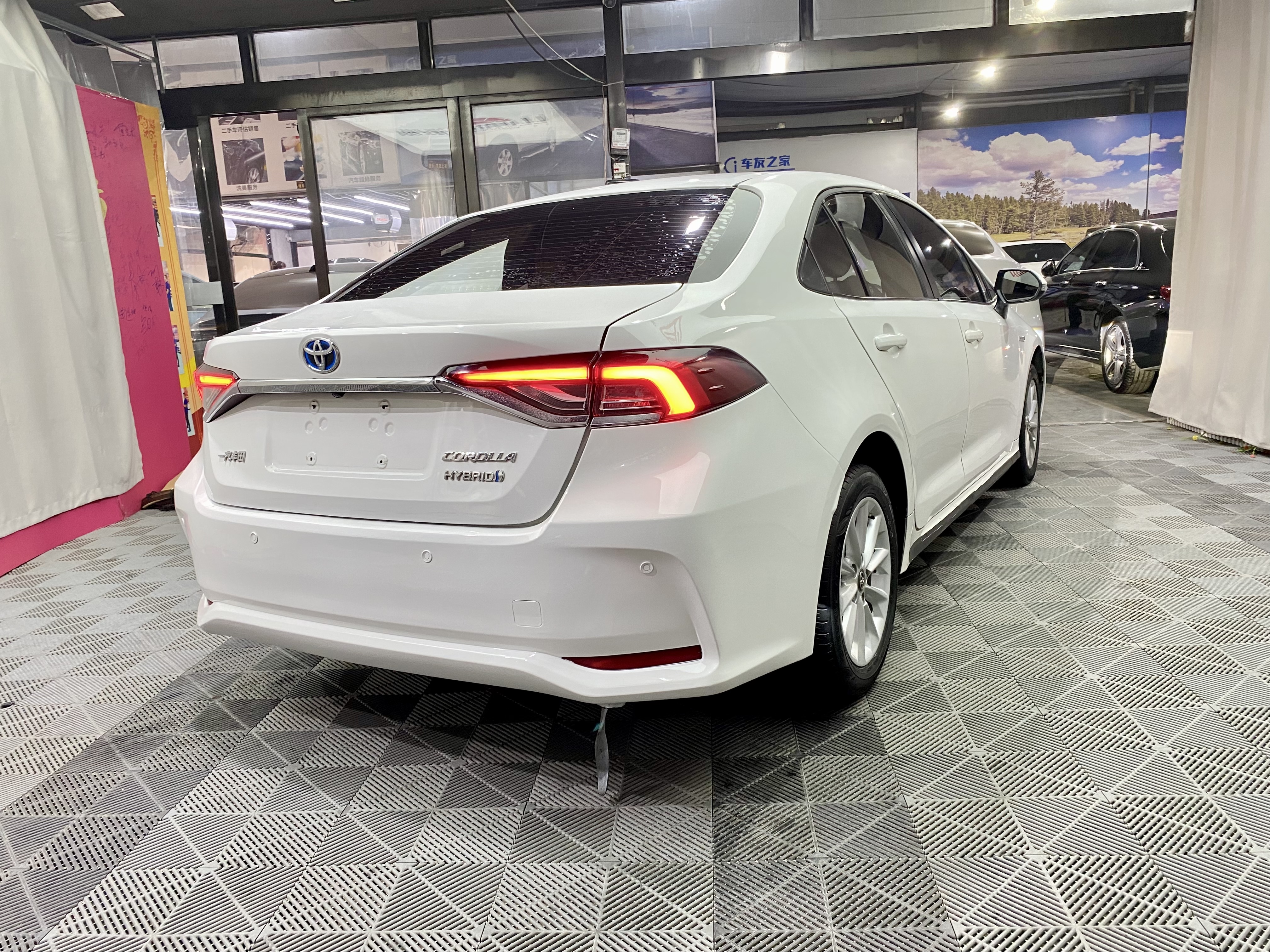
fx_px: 954
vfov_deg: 53.1
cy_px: 476
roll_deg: +3.8
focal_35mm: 26
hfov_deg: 67.3
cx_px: 635
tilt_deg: -11.8
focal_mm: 4.25
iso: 125
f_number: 1.8
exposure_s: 1/50
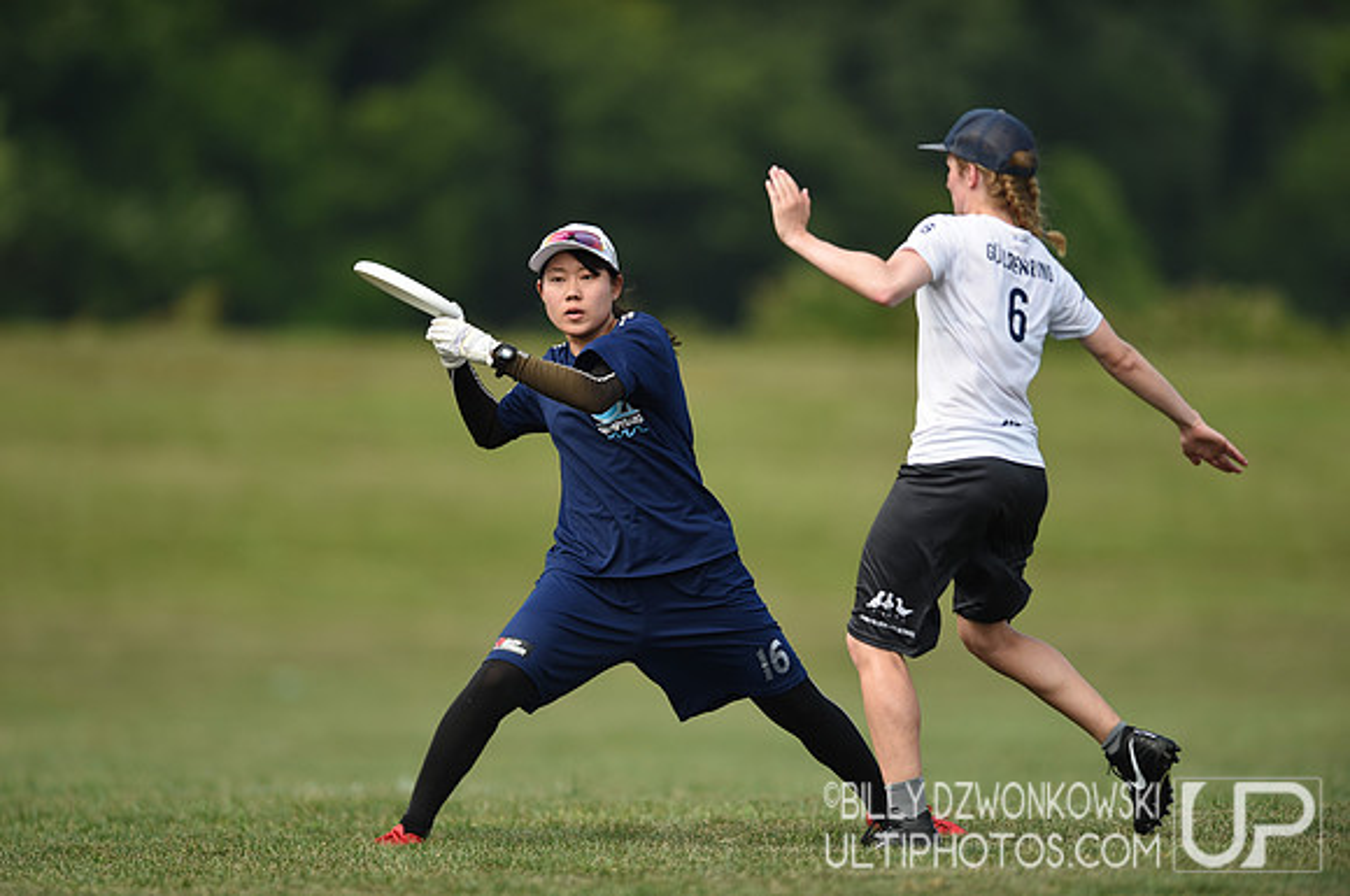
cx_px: 675
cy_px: 448
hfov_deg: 5.2
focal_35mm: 400
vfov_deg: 3.4
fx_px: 14979
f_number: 2.8
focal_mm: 400
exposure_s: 1/1000
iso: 100
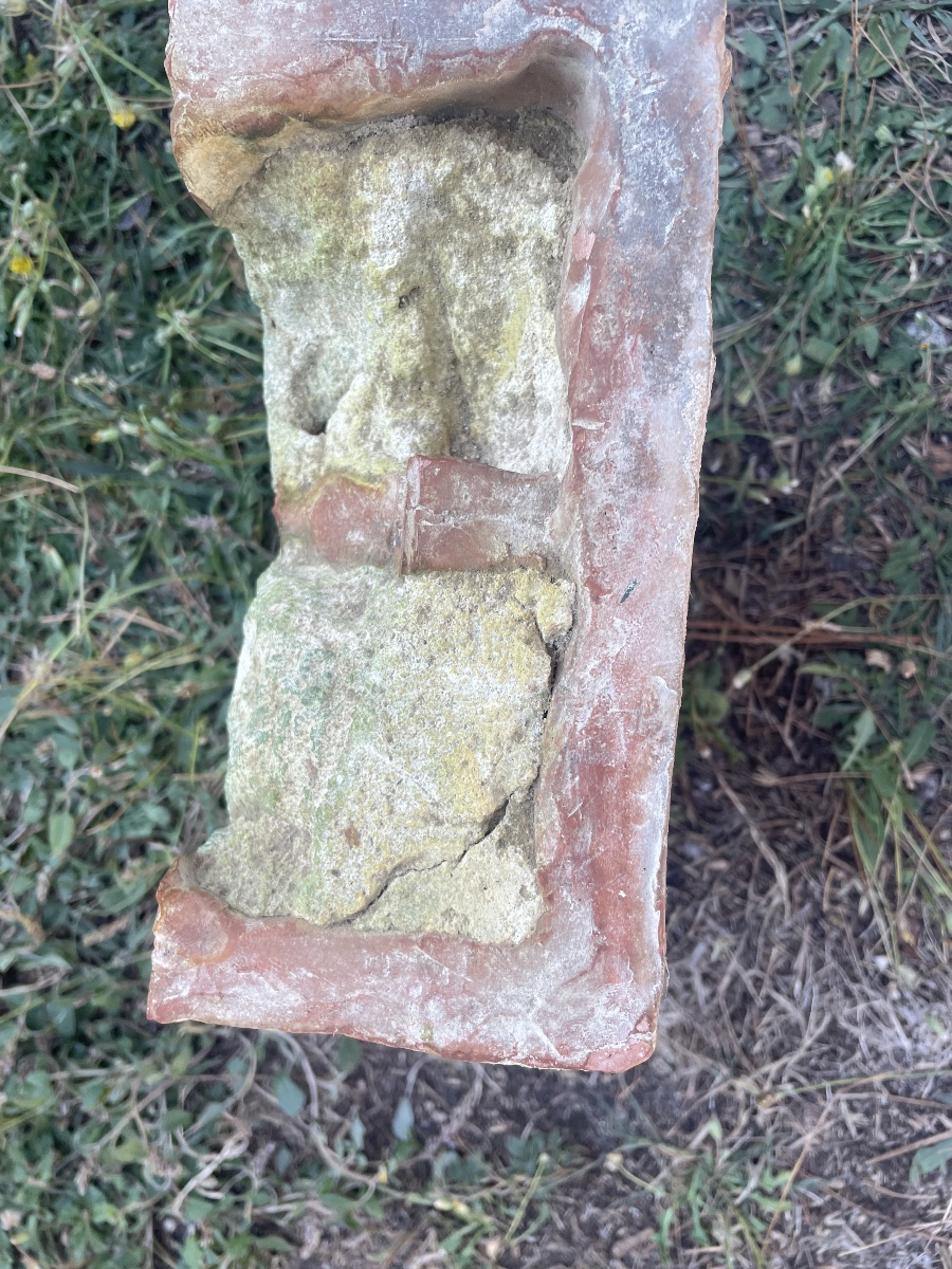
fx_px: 953
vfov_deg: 67.3
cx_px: 476
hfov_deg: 53.1
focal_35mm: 26
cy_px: 634
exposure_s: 1/467
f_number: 1.6
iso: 32
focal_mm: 4.2
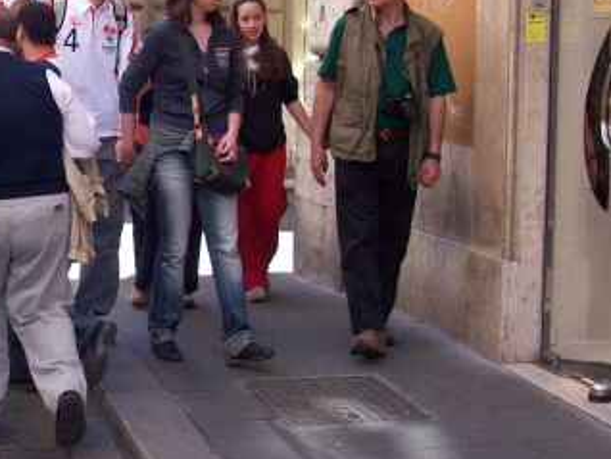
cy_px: 106
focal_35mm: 93
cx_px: -52
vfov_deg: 15.8
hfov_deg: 20.2
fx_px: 1643
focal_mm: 6.2
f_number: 2.8
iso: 80
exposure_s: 1/175
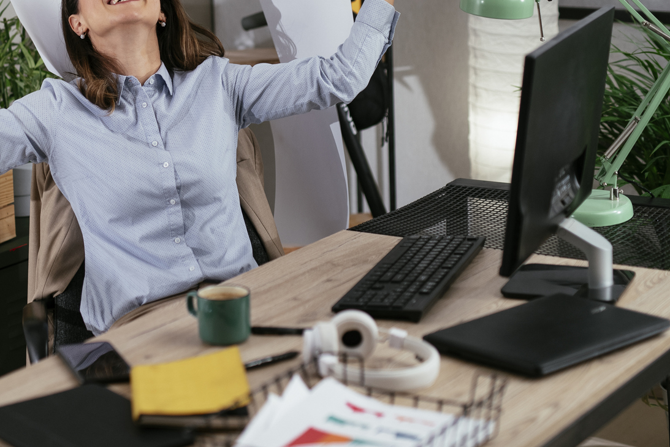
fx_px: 1805
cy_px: 66
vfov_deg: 14.0
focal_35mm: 97
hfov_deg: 20.9
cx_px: 215
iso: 200
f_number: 2
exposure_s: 1/250
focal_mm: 50
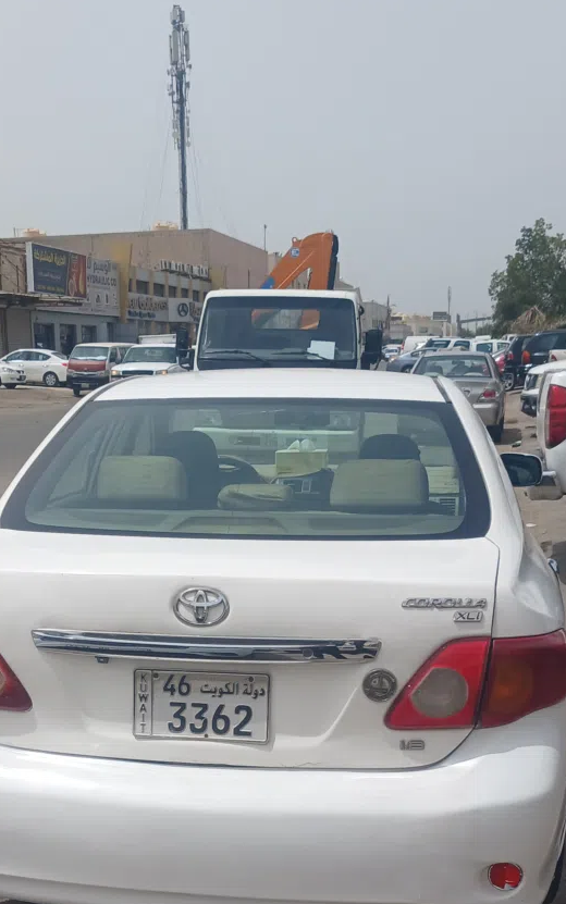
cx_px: 212
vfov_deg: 41.7
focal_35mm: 47
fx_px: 1159
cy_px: 649
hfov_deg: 27.4
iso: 20
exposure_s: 1/1203
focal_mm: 4
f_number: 1.8
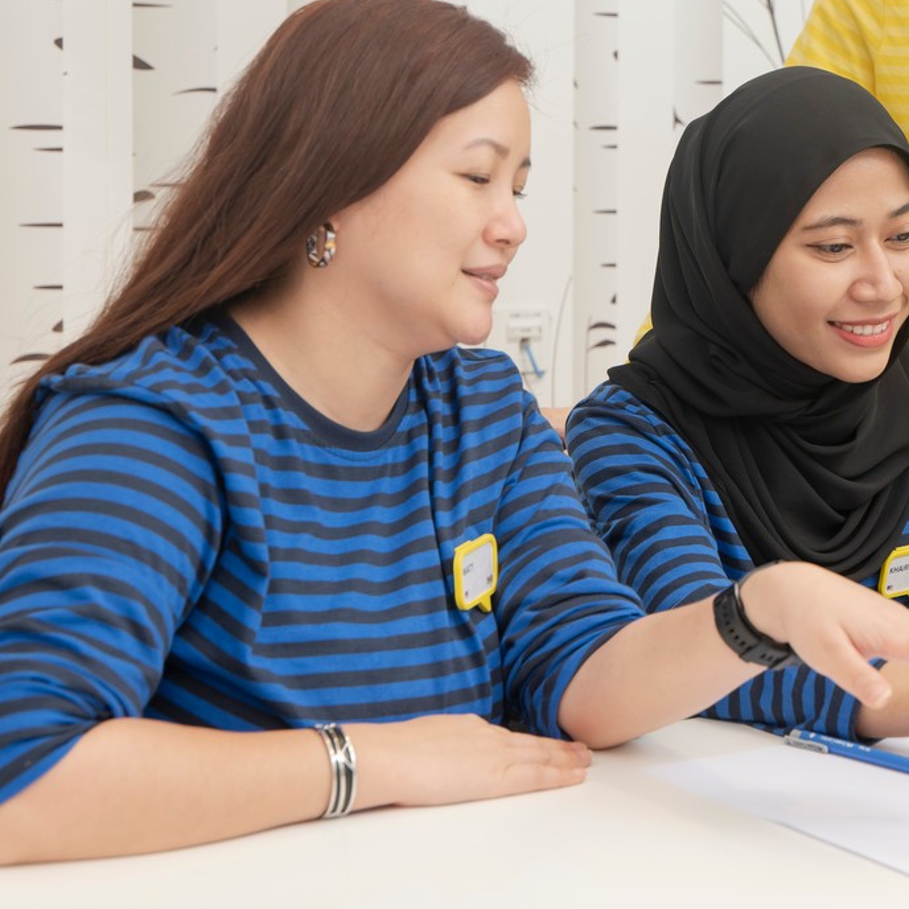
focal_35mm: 83
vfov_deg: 20.7
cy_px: 245
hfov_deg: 20.3
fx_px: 2466
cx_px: 867
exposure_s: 1/125
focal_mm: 42
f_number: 4.5
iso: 400
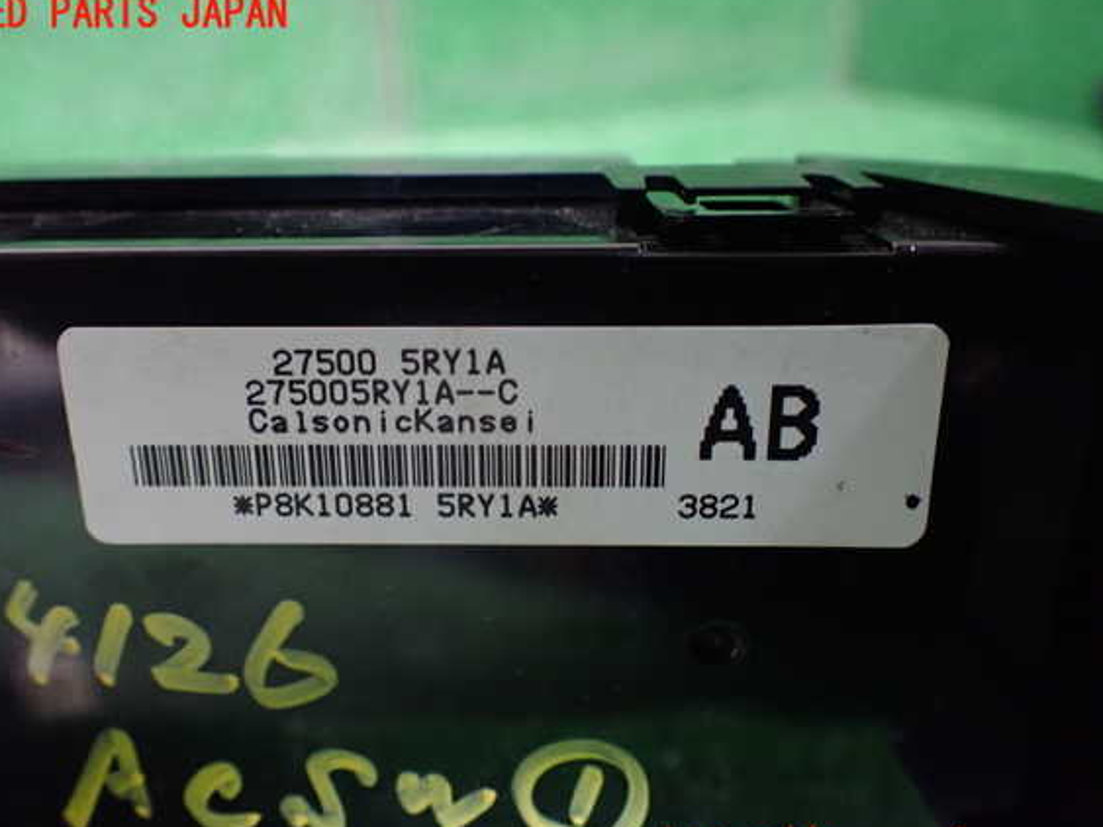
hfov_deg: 56.8
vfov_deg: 44.1
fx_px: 1019
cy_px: 431
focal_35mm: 32
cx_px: 519
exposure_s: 1/100
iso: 800
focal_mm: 5.4
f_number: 2.3
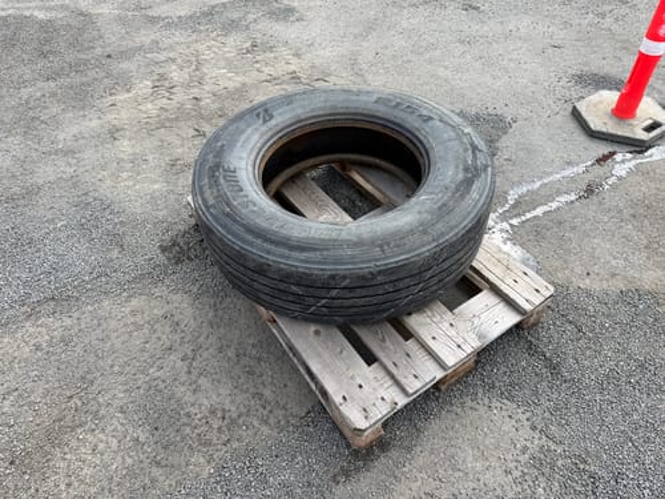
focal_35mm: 24
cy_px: 250
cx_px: 332
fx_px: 461
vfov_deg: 56.8
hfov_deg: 71.6
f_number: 1.78
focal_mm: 6.76
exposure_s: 1/2000
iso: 80
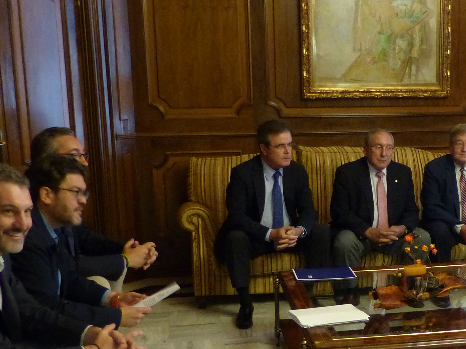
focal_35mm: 56
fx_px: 754
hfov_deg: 33.3
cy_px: 247
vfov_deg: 25.9
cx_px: 380
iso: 400
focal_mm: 4.5
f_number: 2.8
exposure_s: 1/30
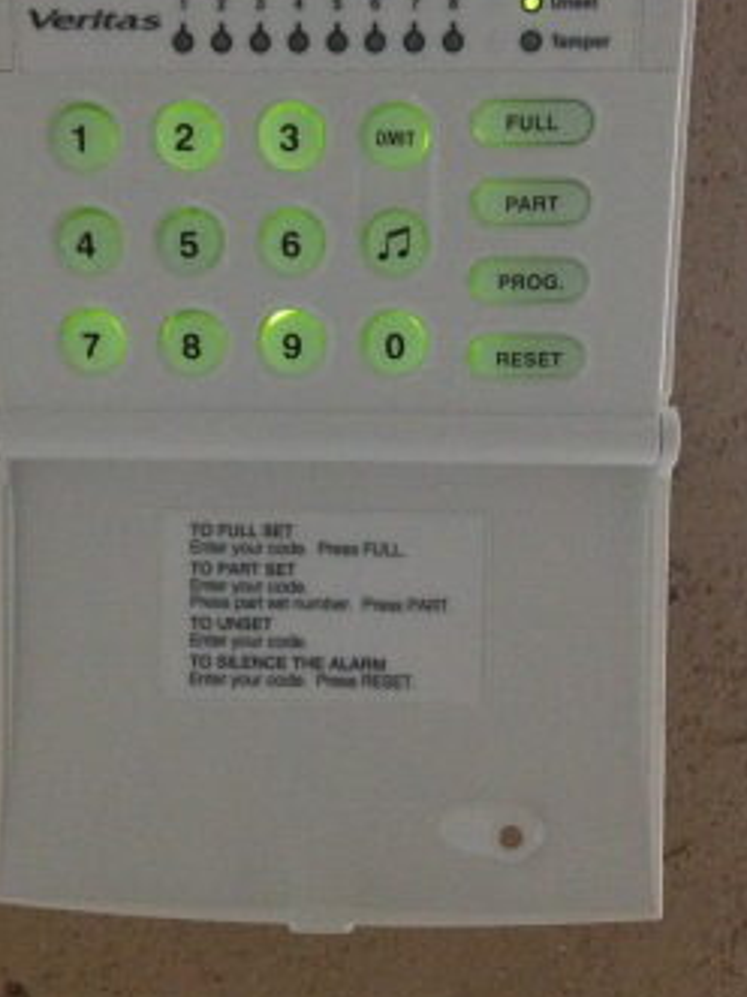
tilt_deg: -13.5
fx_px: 1468
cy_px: 437
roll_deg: +0.2
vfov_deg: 37.4
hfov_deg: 28.5
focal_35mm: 51
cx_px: 325
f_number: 2.4
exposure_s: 1/15
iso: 500
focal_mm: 4.12
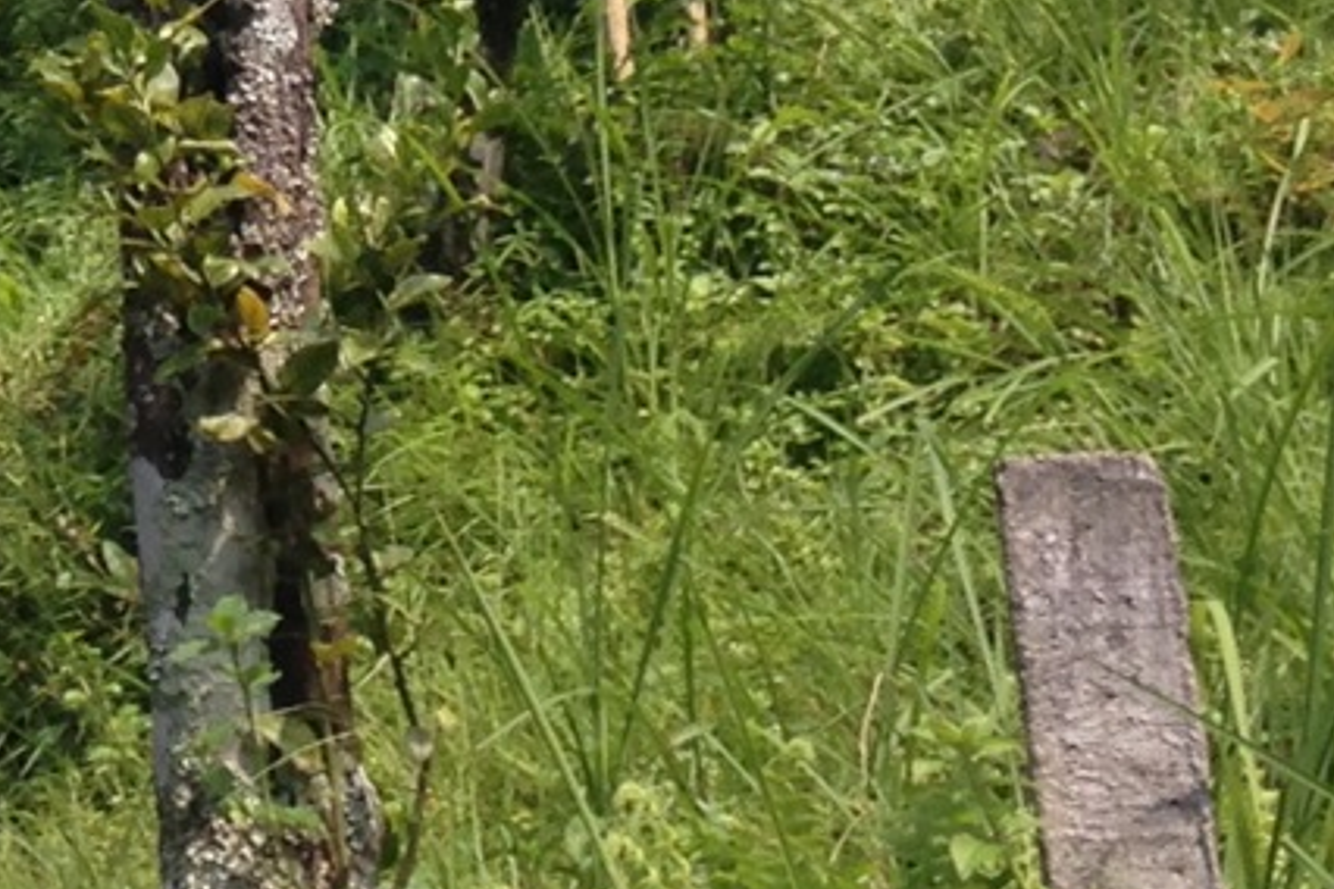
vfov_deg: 8.1
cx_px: -714
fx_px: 6114
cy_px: -520
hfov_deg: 11.9
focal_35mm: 165
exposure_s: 1/262
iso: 50
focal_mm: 4.12
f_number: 2.4
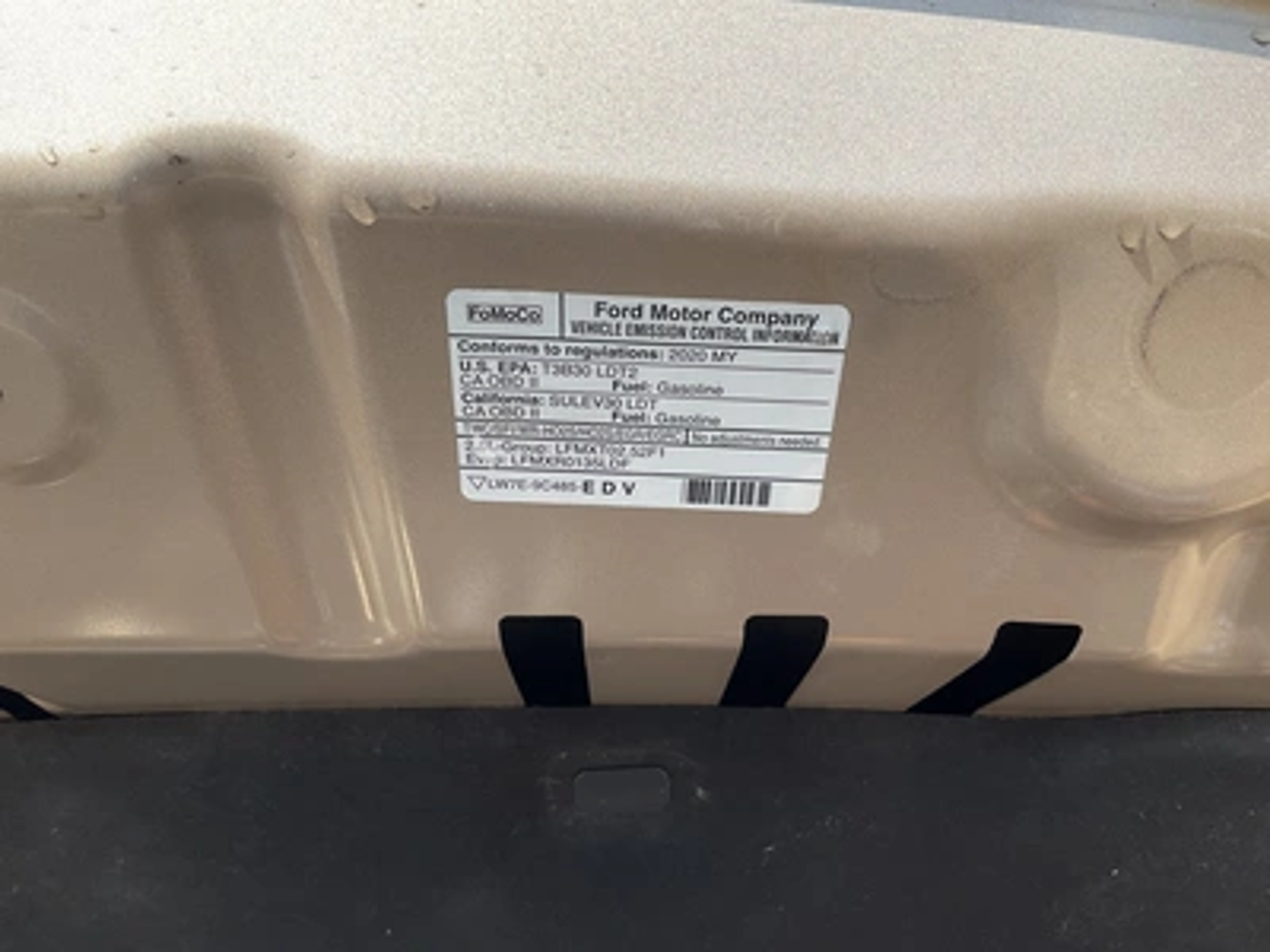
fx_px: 1064
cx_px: 635
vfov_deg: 48.2
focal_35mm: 29
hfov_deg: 61.7
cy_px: 476
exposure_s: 1/574
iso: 25
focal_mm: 3
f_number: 1.8
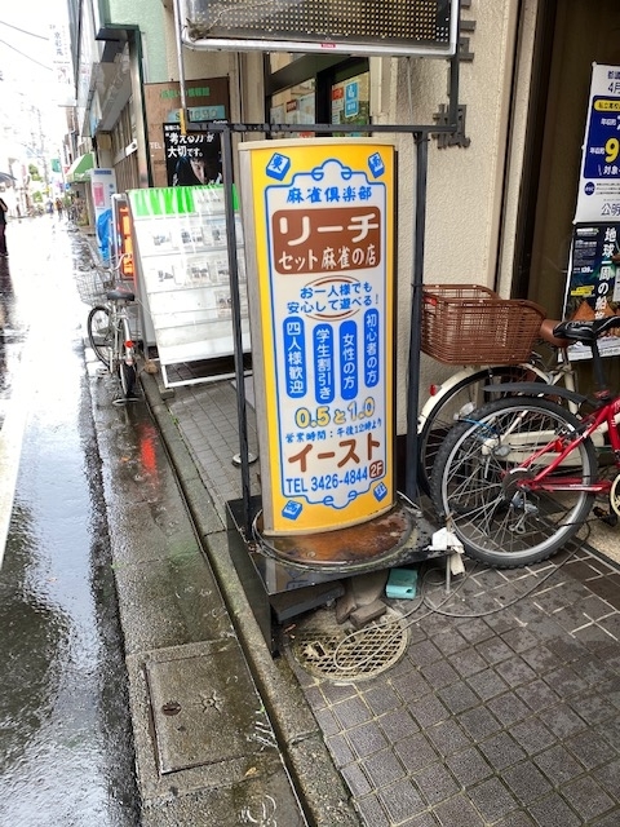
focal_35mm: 26
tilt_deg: -17.9
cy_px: 414
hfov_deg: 53.1
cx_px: 310
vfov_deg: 67.3
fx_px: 621
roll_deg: +0.2
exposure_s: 1/100
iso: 32
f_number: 1.8
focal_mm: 4.25
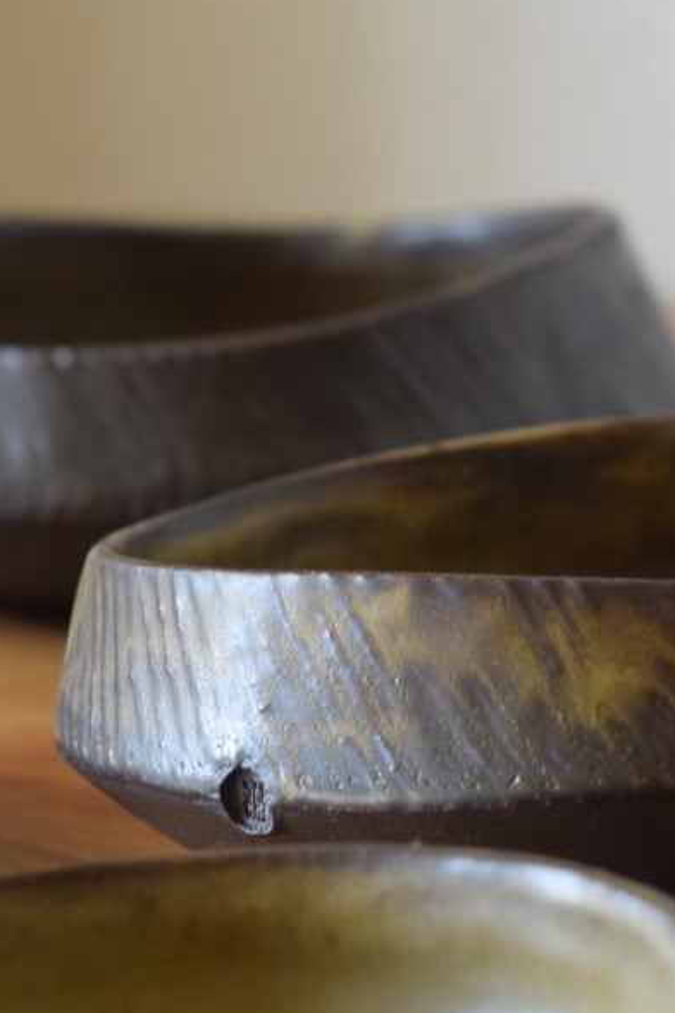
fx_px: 5737
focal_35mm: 204
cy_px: 687
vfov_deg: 10.1
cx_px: 684
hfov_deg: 6.7
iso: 560
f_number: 4
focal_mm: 50
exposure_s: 1/60
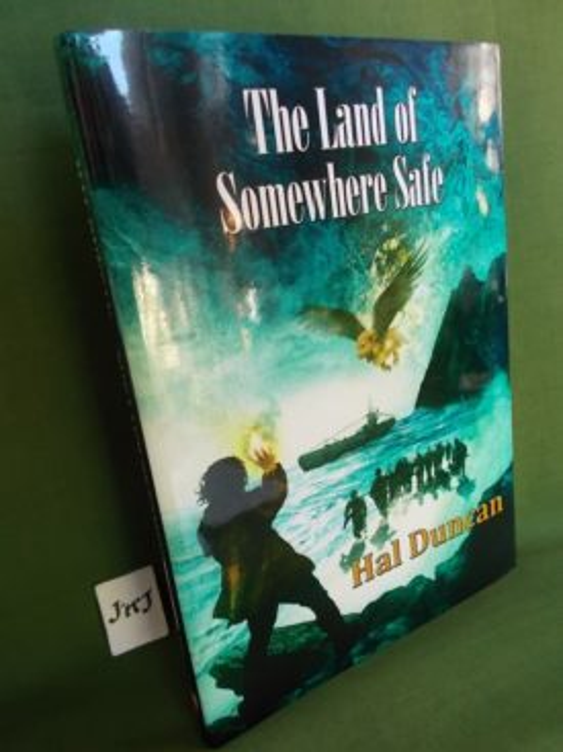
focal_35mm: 26
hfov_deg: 53.0
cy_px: 376
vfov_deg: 67.3
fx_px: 564
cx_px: 282
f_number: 3.2
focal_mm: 4.6
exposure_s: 1/25
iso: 200
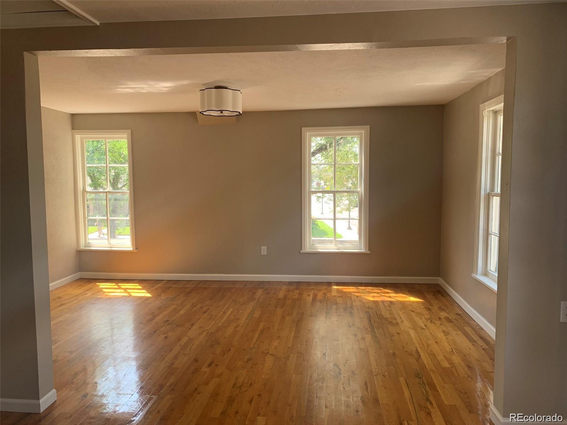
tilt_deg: -5.5
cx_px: 284
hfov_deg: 67.3
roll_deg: +0.1
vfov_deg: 53.1
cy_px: 212
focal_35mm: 26
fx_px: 426
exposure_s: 1/121
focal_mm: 4.25
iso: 32
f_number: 1.8
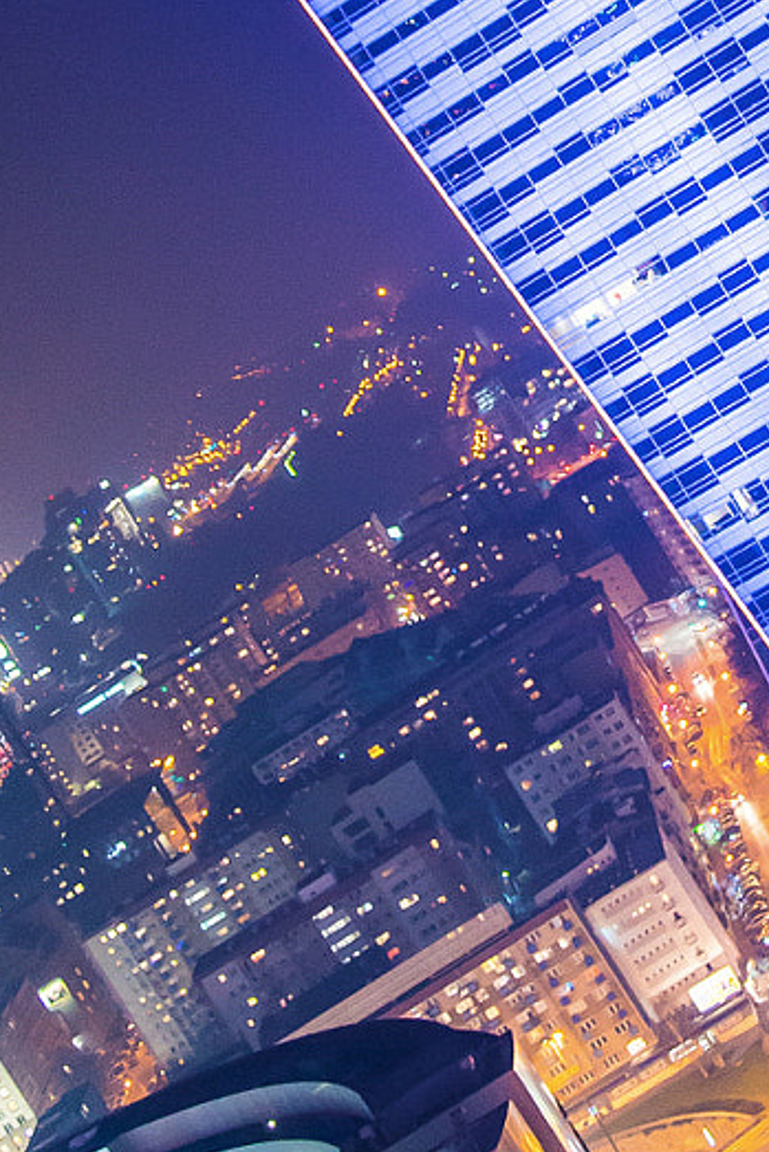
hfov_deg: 12.7
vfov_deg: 18.7
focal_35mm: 107
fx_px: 3426
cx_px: 650
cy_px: 66
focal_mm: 35
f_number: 4
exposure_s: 1/6
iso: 1600
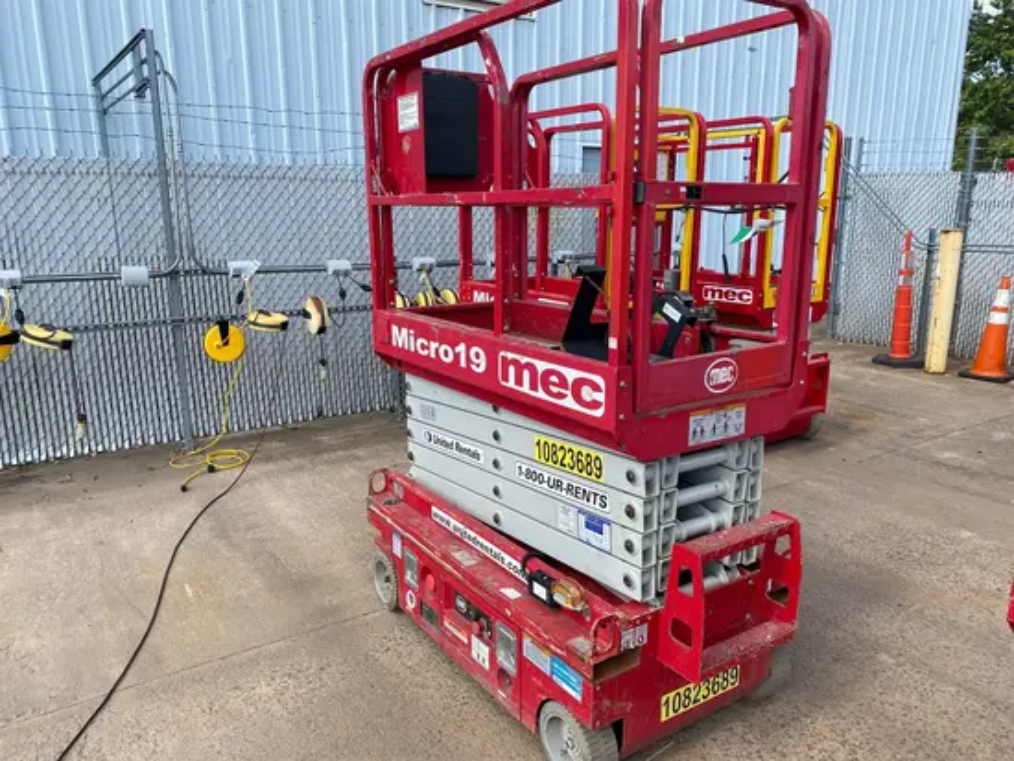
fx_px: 762
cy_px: 380
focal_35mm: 26
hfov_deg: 67.3
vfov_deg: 53.1
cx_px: 507
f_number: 1.8
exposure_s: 1/1103
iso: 32
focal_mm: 4.25
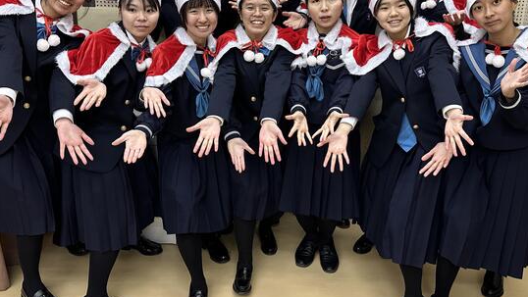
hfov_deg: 58.0
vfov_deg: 34.3
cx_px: 263
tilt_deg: -14.7
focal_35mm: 34
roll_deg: -1.3
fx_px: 476
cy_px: 98
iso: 250
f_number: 1.78
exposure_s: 1/60
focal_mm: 6.86
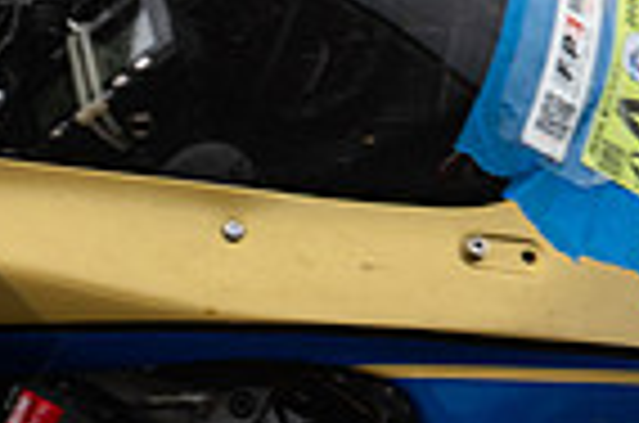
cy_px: 682
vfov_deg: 1.1
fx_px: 21766
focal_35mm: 1229
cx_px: -374
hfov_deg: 1.7
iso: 400
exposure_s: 1/5000
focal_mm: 200
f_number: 2
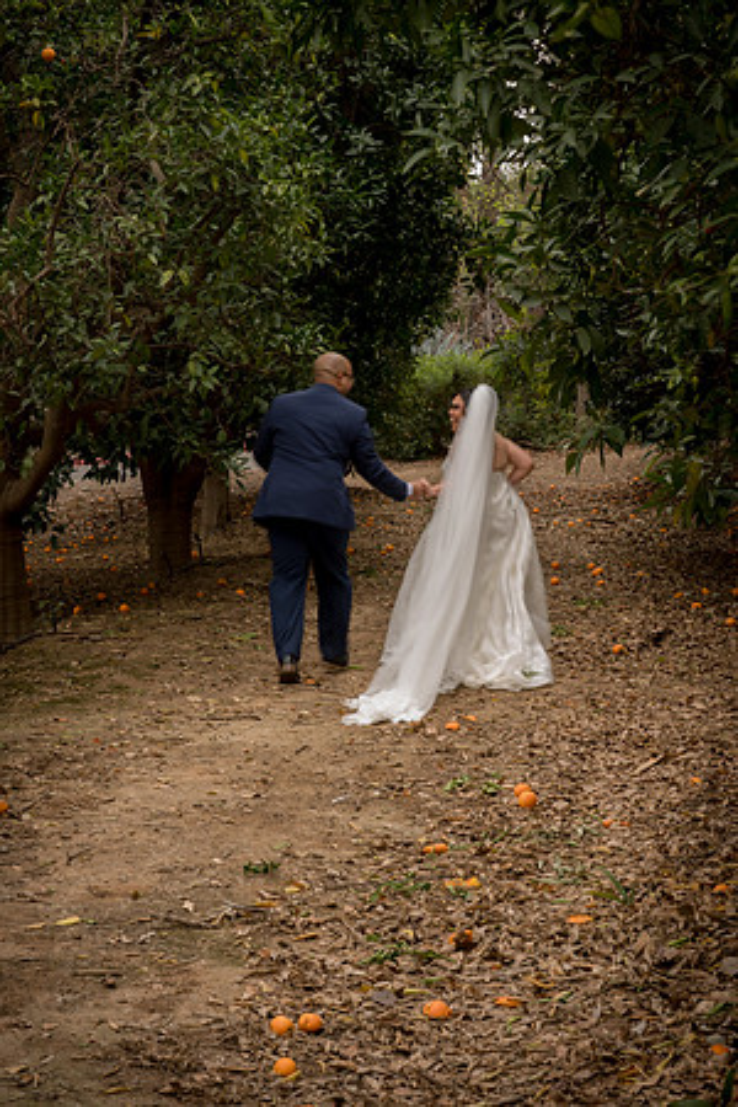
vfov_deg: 28.8
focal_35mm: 70
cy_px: 554
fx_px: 2152
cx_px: 369
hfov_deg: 19.5
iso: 640
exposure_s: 1/25
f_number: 11
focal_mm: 70
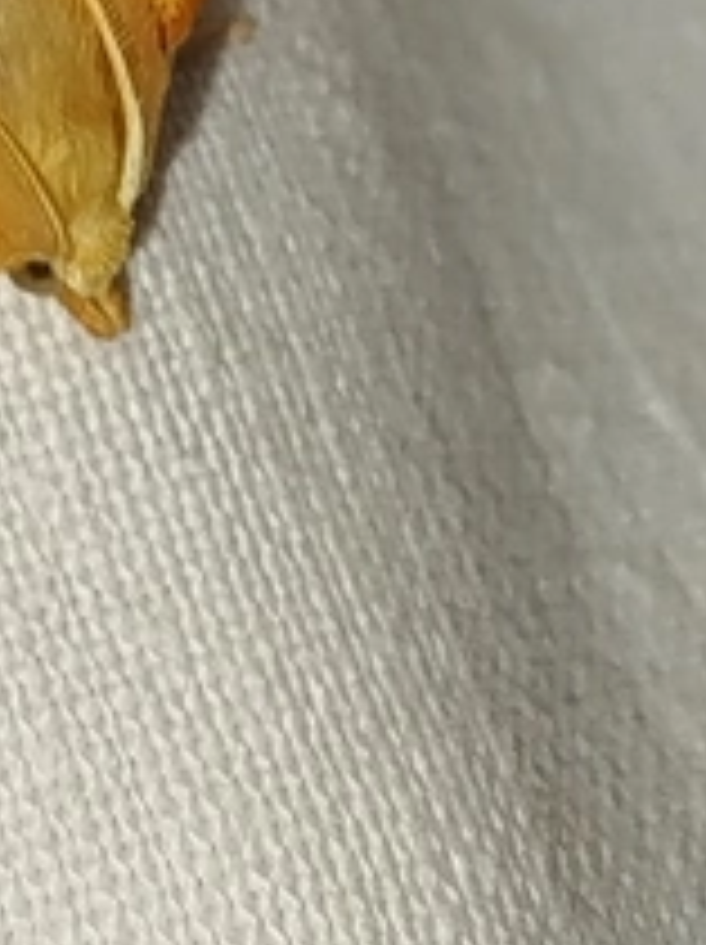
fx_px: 6731
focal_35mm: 247
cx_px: 63
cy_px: -158
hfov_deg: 6.0
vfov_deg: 8.0
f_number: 1.7
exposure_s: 1/50
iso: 80
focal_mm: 5.31
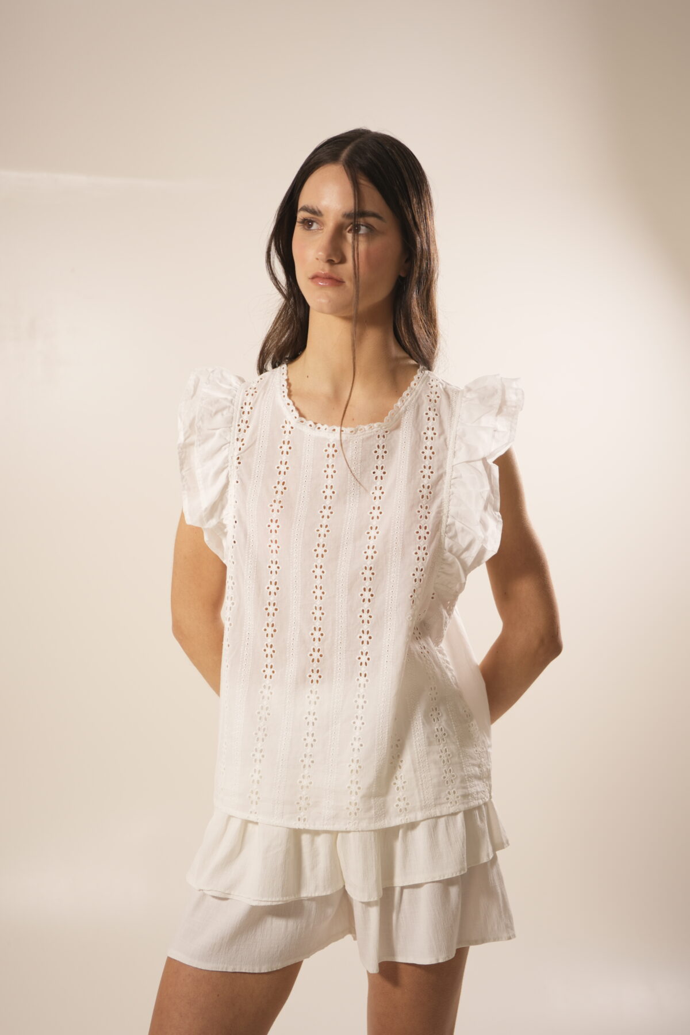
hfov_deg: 27.0
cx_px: 345
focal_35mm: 50
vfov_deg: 39.6
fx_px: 1437
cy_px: 518
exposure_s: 1/60
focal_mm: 50
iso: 400
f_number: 3.2
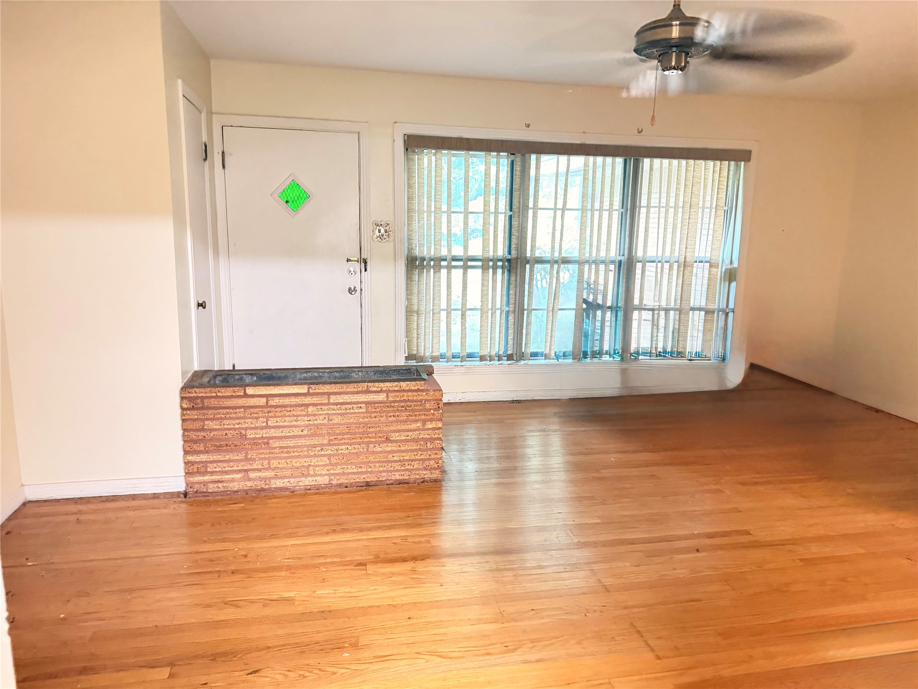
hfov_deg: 71.6
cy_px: 344
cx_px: 459
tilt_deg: -10.4
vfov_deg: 56.8
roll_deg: -1.0
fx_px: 636
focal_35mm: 24
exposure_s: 1/24
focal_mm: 6.76
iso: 1250
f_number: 1.78
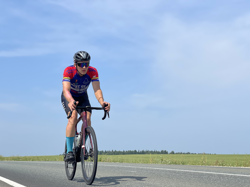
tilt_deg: +11.1
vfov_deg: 22.9
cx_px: 125
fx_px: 462
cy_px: 94
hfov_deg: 30.3
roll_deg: +0.6
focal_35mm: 64
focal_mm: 7.5
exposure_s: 1/2053
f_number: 2.2
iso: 20
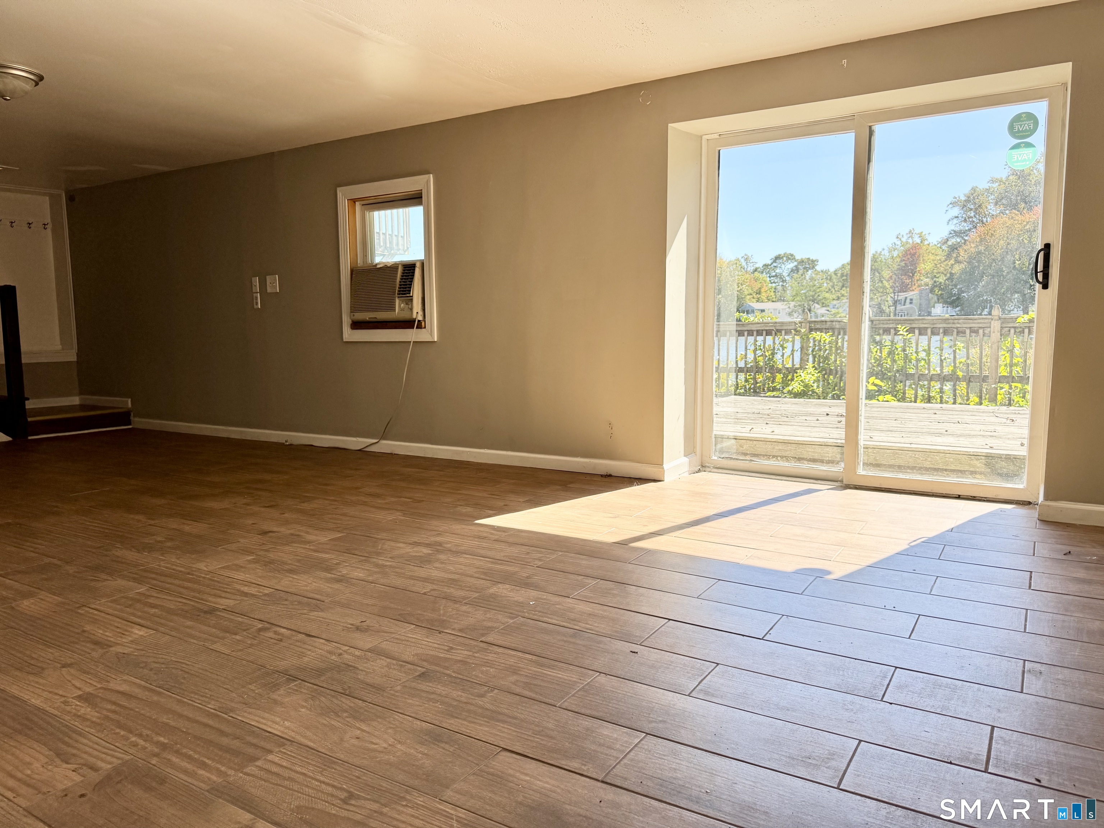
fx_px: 765
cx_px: 552
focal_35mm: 24
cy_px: 414
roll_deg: +1.1
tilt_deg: -5.3
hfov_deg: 71.6
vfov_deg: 56.8
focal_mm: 6.76
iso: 80
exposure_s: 1/756
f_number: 1.78
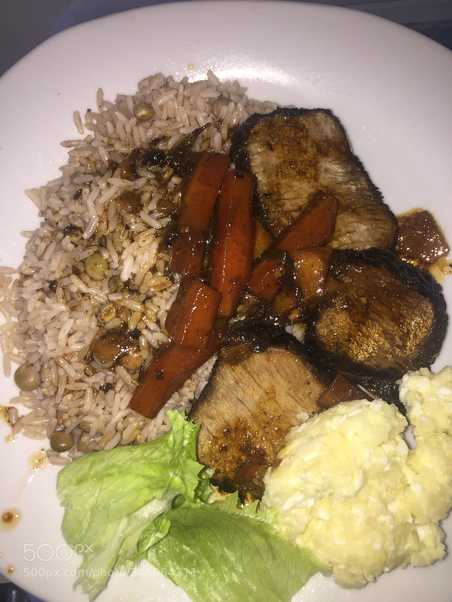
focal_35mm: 29
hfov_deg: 48.2
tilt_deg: -77.8
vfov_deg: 61.7
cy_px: 301
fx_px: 505
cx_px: 226
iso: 32
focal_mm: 4.15
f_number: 2.2
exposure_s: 1/85
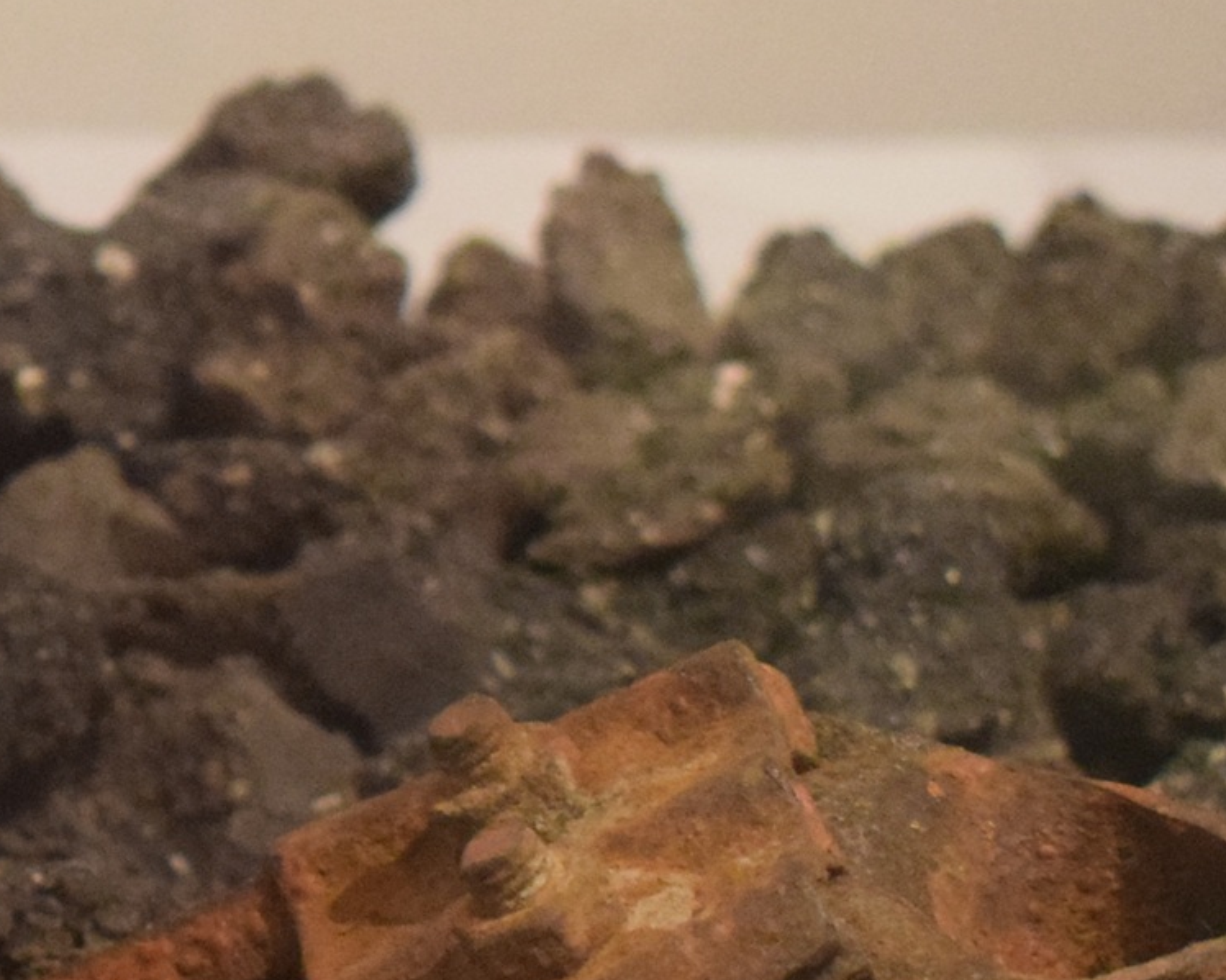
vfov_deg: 8.0
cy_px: 139
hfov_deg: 9.7
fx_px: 6965
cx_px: -685
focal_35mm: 192
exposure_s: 1/60
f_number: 4.5
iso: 4500
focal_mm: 34
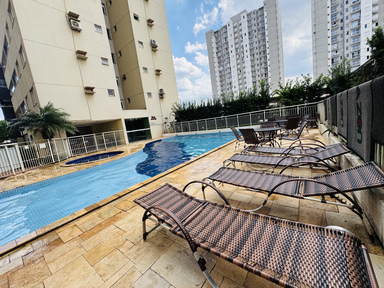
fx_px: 155
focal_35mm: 14
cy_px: 144
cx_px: 192
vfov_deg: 85.7
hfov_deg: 102.1
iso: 40
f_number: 2.2
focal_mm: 2.22
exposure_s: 1/482
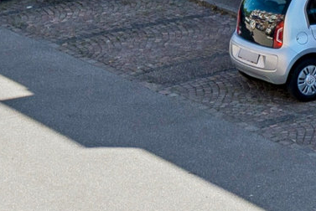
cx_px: 468
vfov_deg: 8.4
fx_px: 1361
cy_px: -226
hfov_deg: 12.6
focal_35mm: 155
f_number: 5
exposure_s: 1/1250
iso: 280
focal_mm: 19.5
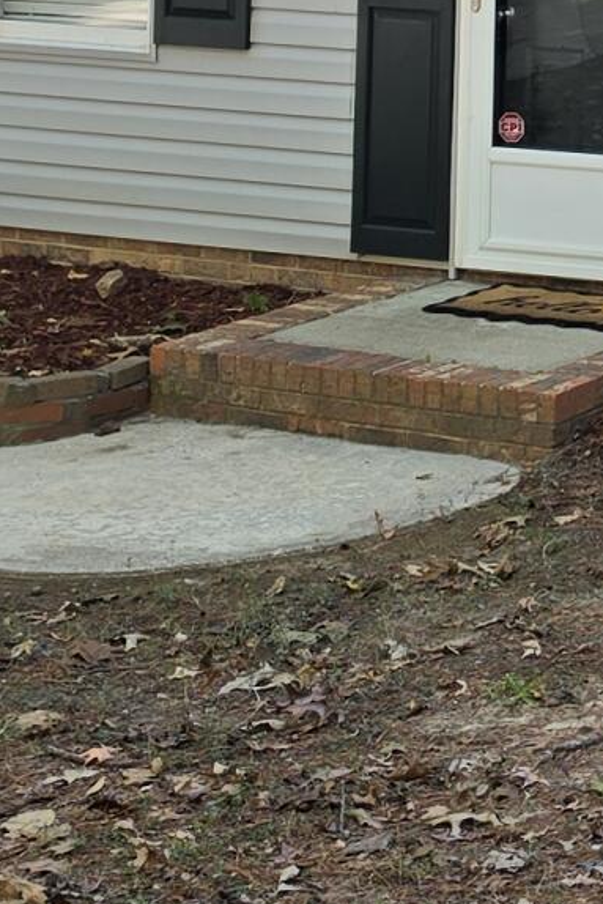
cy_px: -428
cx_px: 1426
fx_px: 3138
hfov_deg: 9.7
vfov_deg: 15.2
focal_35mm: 125
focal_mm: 6.5
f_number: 1.4
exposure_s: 1/180
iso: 20
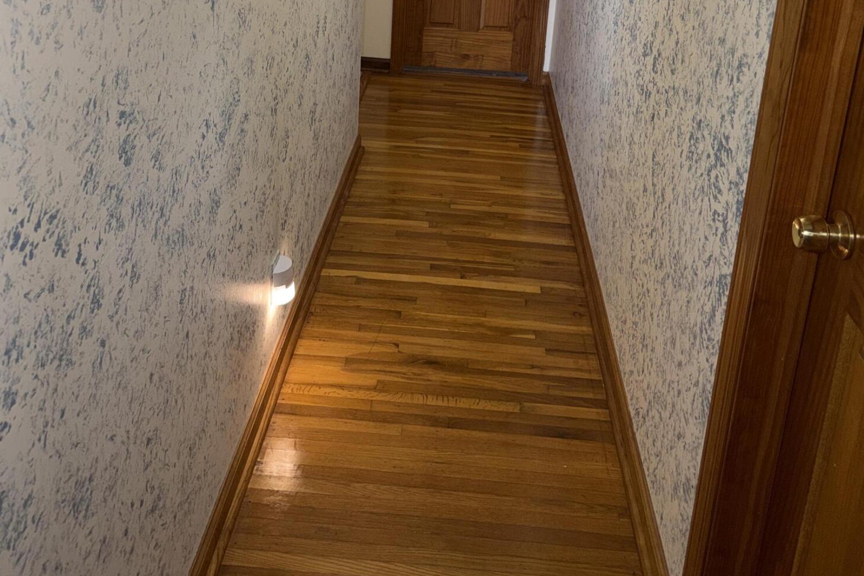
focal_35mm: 34
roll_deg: -4.0
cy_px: 18
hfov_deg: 55.8
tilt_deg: -14.3
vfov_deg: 35.6
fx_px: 816
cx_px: 434
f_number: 1.78
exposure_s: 1/27
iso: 80
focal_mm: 6.76
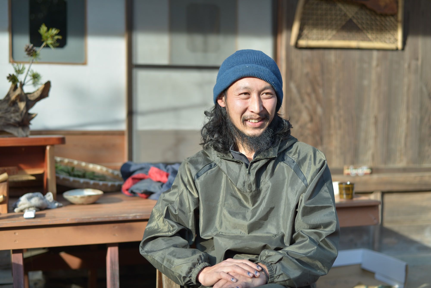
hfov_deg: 39.6
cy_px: 144
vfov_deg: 27.0
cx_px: 216
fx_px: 599
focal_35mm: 50
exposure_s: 1/800
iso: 100
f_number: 2.5
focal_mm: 50
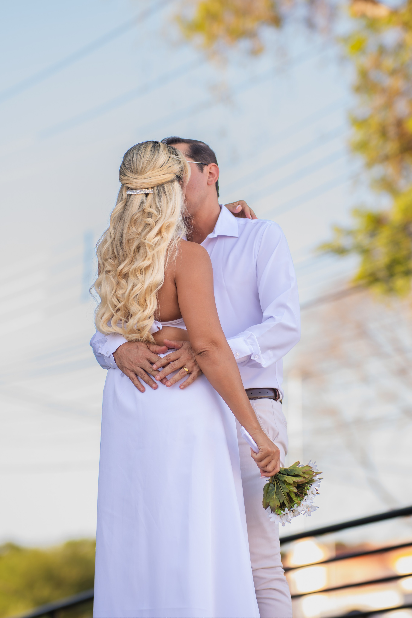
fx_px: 2189
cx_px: 206
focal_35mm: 128
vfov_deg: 16.1
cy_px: 309
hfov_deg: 10.8
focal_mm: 85
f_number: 1.8
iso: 125
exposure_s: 1/400
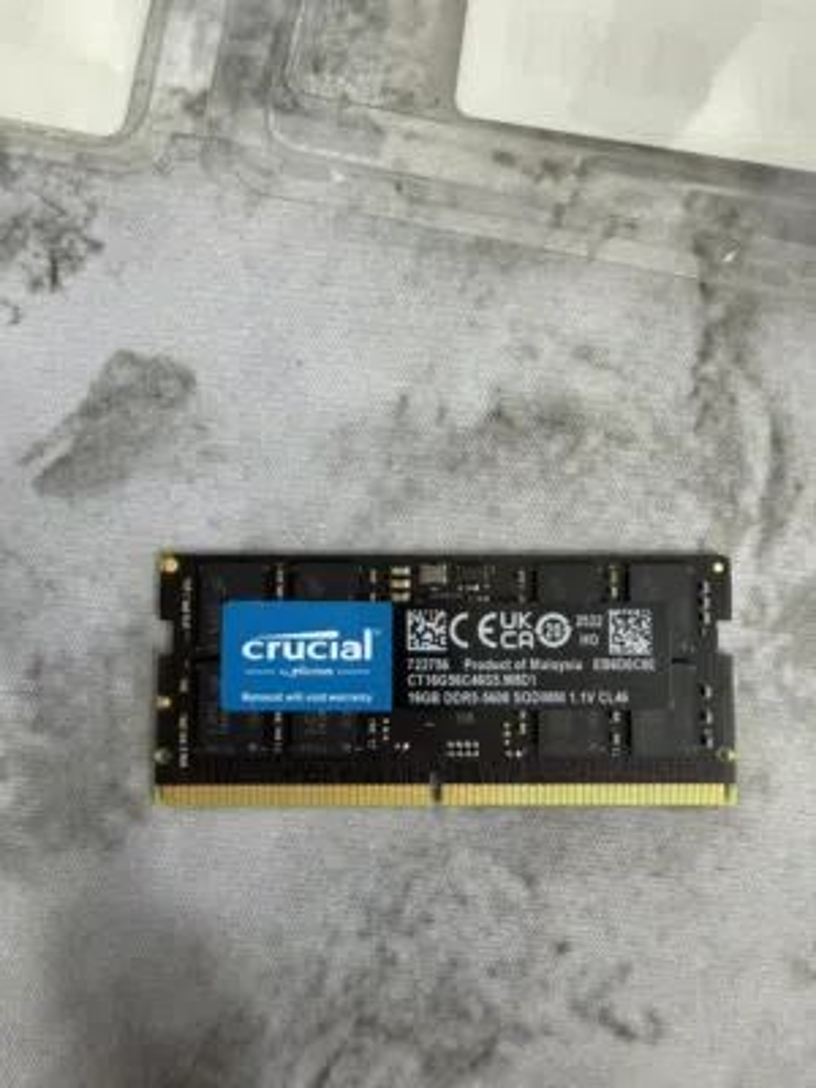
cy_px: 544
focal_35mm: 24
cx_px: 408
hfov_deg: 56.8
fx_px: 754
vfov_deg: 71.6
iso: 320
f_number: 2.2
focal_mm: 2.22
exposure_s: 1/50
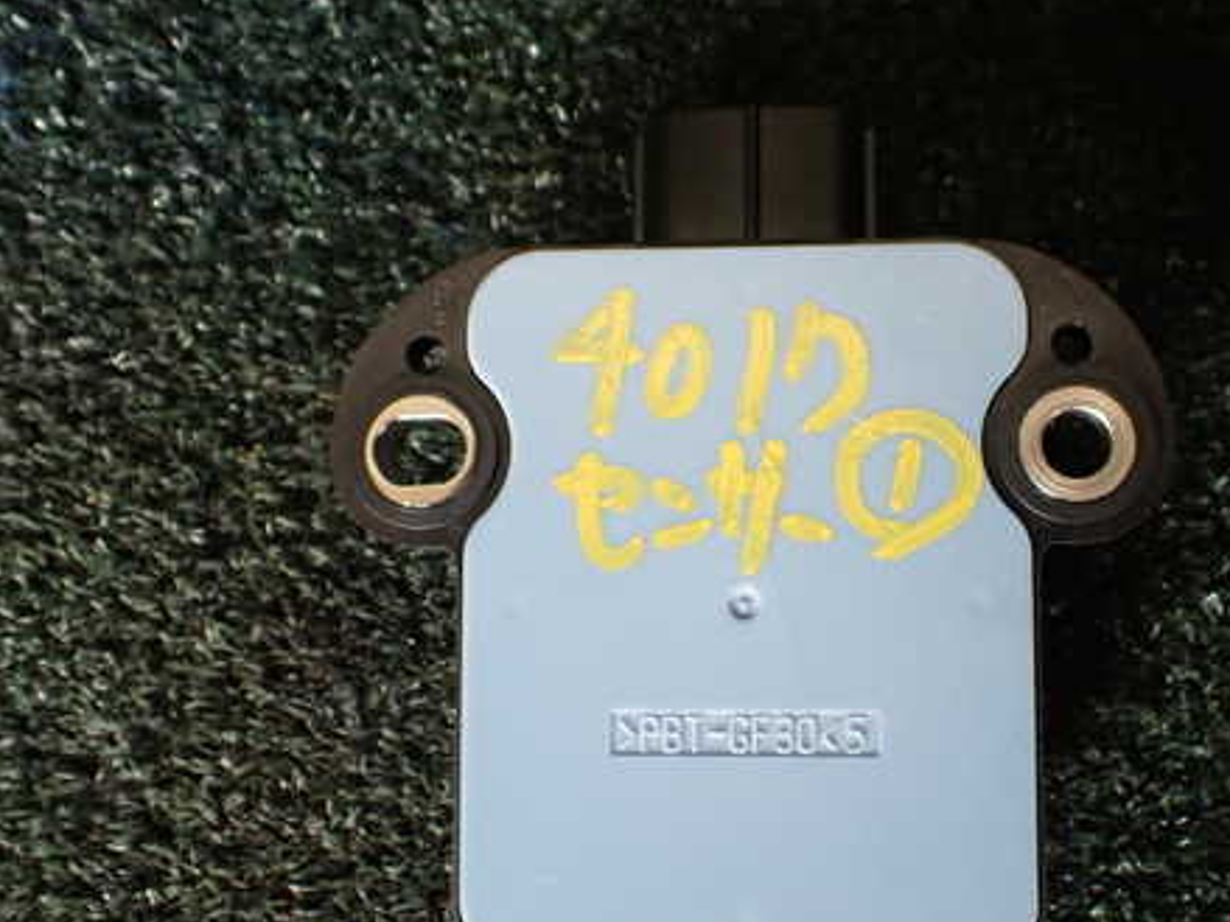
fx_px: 1456
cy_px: 510
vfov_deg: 35.1
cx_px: 748
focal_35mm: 41
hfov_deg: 45.5
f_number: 2.3
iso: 500
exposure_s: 1/125
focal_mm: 5.4
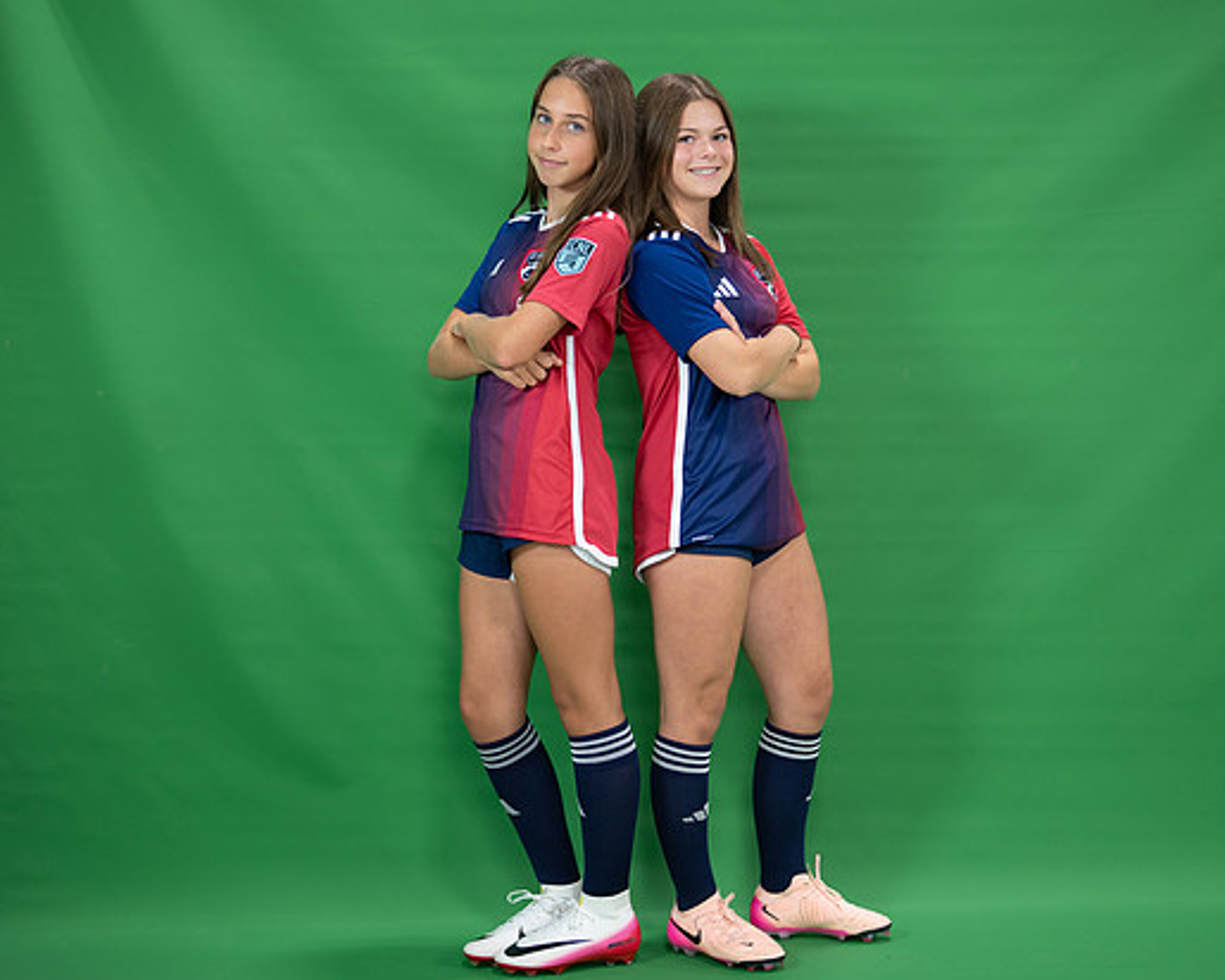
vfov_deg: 22.2
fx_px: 2502
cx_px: 659
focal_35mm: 69
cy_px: 435
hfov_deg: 27.5
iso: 320
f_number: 1.2
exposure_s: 1/500
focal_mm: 50
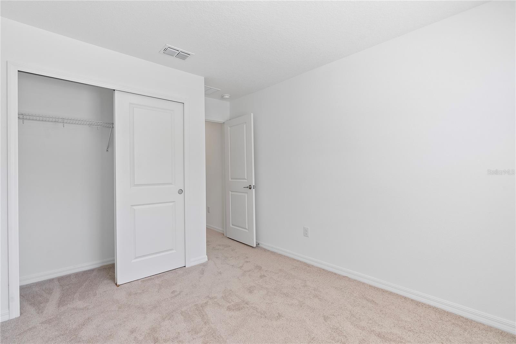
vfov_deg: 73.8
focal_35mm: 16
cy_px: 172
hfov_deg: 96.7
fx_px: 229
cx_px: 258
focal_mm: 16
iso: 400
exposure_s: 1/20
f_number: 8
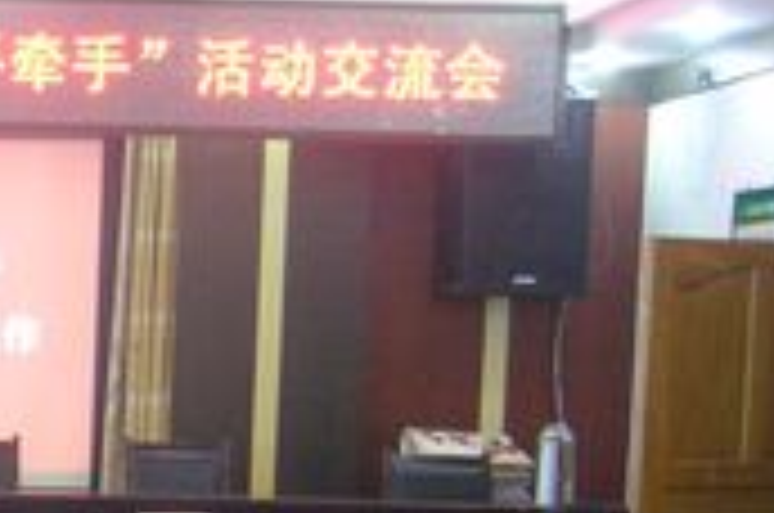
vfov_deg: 12.5
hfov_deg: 18.1
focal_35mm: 106
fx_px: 2275
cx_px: -212
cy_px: 641
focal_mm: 5.8
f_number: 2.8
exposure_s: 1/8
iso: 200
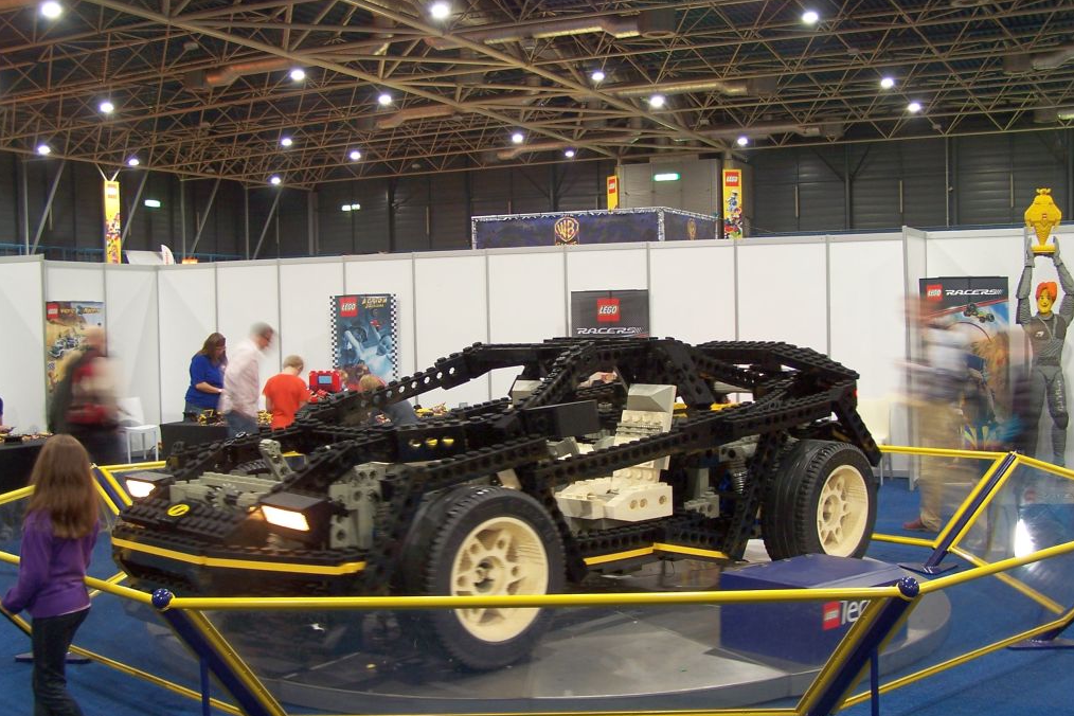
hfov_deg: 46.4
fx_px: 1253
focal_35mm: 42
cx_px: 538
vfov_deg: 31.9
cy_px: 384
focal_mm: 6.7
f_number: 2.8
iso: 80
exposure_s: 1/2
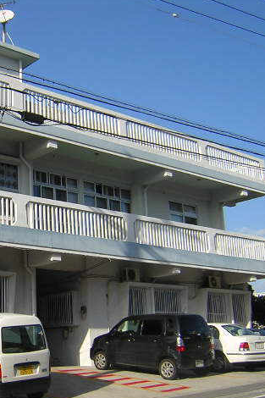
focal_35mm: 51
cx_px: 13
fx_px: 563
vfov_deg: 38.9
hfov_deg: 25.4
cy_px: 201
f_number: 5.2
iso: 100
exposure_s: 1/332
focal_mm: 4.7
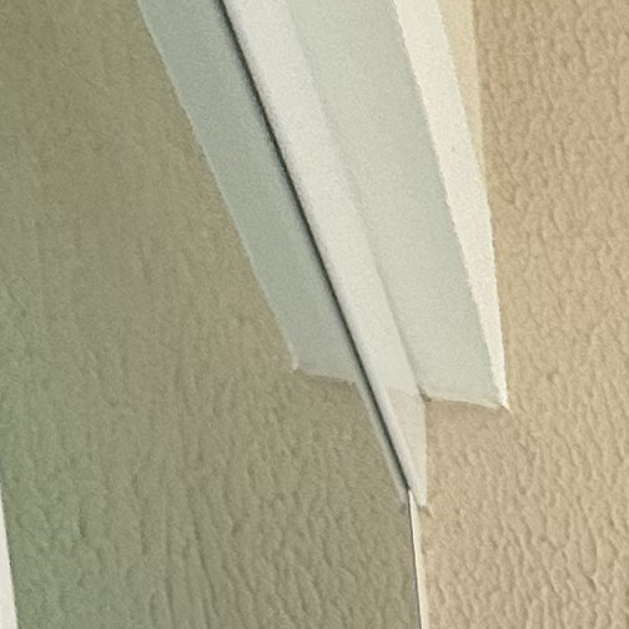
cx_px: 1786
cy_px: 1736
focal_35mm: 99
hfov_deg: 11.7
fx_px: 2035
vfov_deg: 11.9
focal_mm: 2.22
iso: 50
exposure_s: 1/465
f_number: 2.2
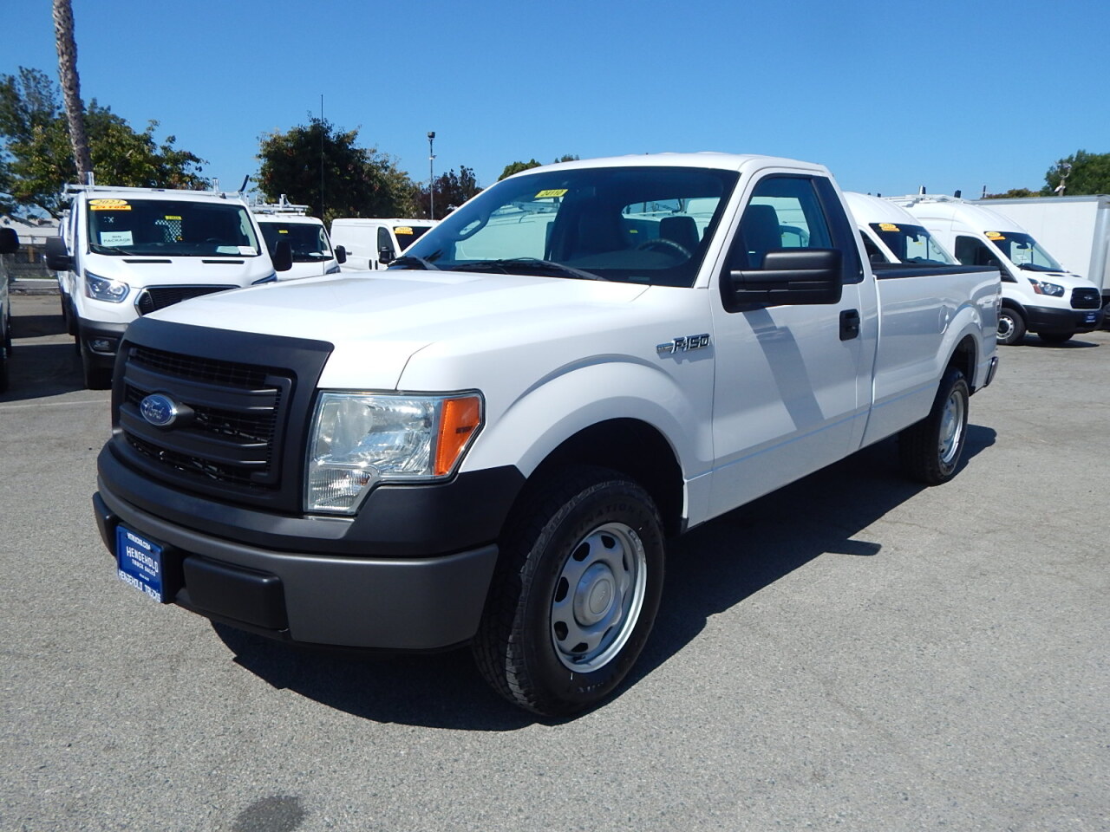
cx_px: 555
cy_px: 416
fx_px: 802
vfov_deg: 54.9
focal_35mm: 25
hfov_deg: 69.4
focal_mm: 4.5
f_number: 6.1
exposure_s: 1/1000
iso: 125
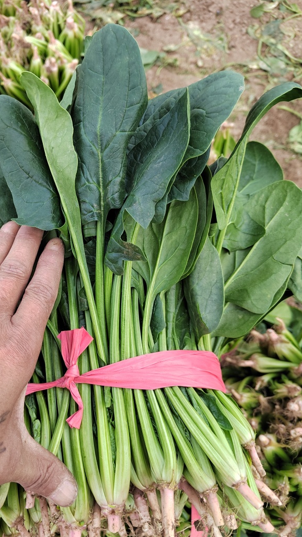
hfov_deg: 43.6
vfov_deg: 71.9
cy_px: 273
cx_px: 97
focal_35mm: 26
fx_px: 370
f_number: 1.9
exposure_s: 1/100
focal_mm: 5.52
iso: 481
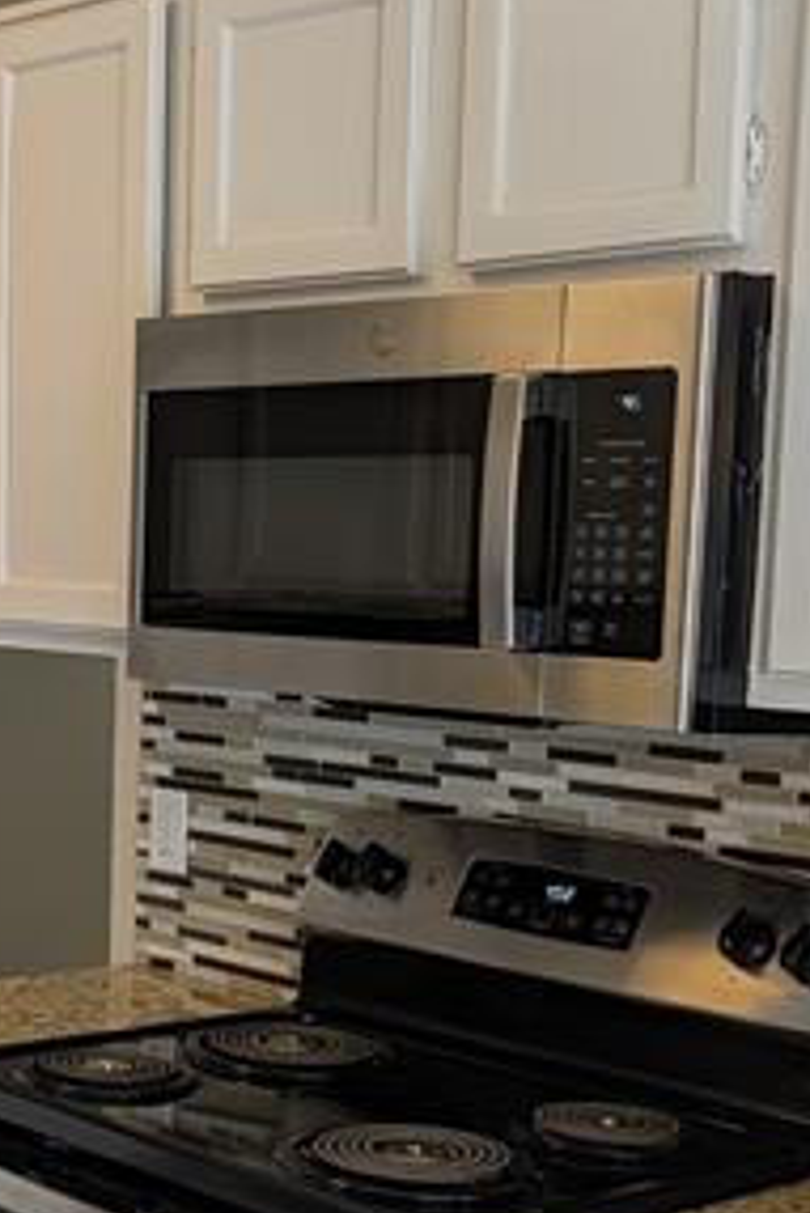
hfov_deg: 19.9
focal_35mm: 67
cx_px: 72
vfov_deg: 29.9
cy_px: 793
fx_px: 2258
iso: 43
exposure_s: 1/120
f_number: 1.68
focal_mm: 6.9
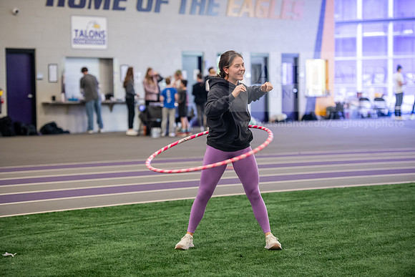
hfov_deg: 18.3
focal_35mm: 112
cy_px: 138
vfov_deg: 12.2
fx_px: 1291
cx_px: 208
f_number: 3.2
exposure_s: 1/200
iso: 2000
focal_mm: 112
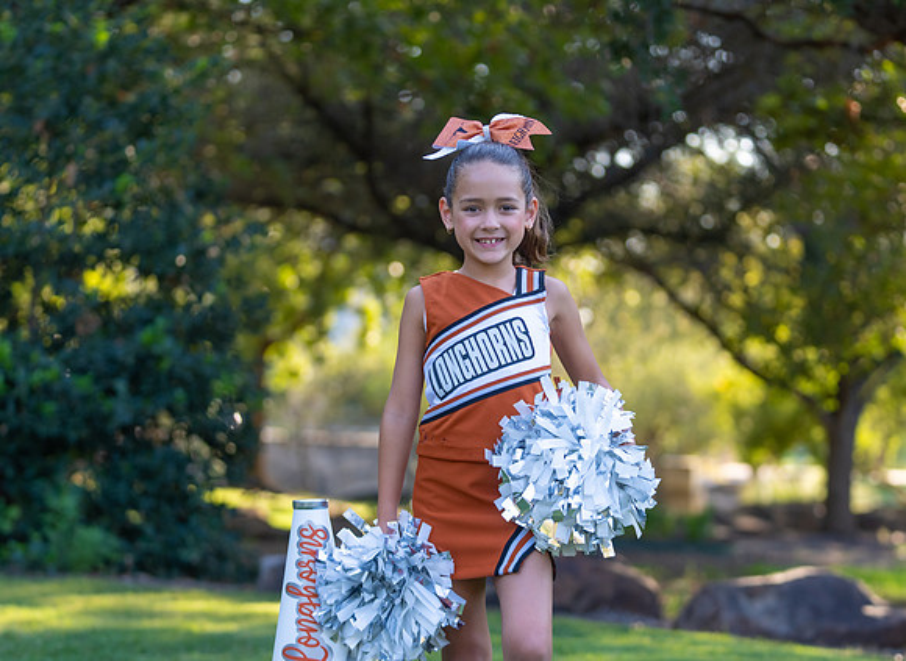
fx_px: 2543
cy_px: 335
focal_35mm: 98
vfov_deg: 14.8
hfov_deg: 20.2
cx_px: 472
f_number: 2.8
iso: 200
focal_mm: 80
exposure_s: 1/320
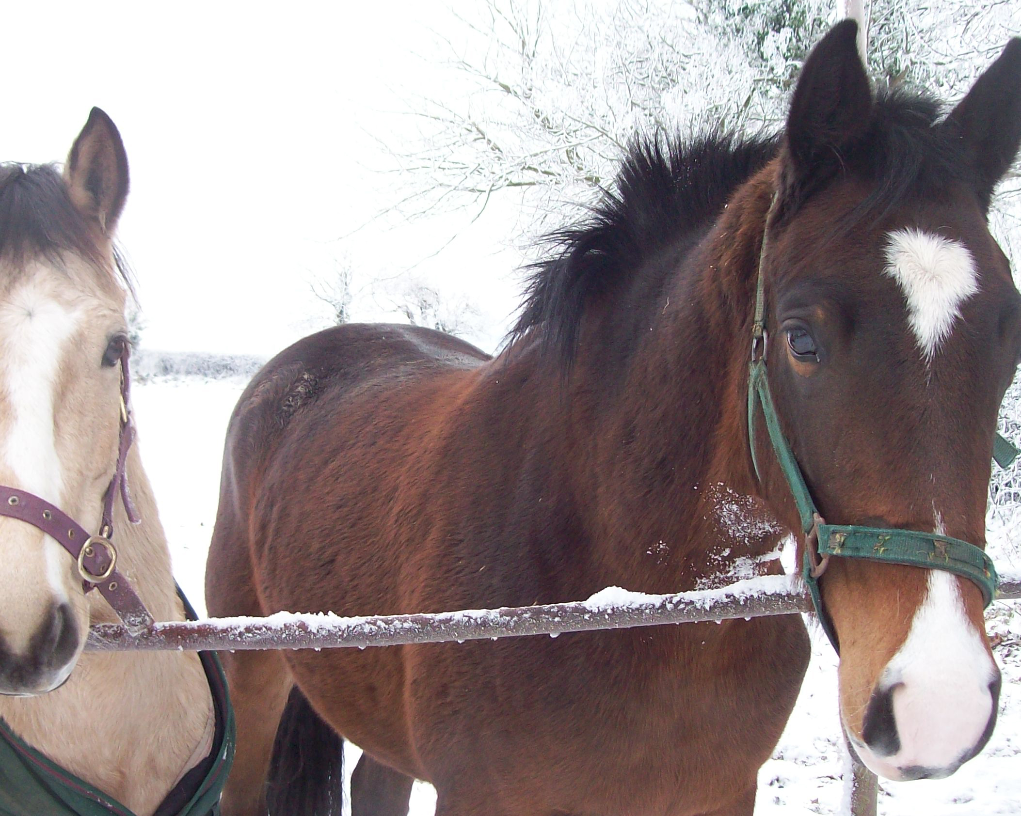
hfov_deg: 36.6
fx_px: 1541
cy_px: 428
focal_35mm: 51
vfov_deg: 29.7
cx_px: 469
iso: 80
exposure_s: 1/149
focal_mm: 6
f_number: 2.7
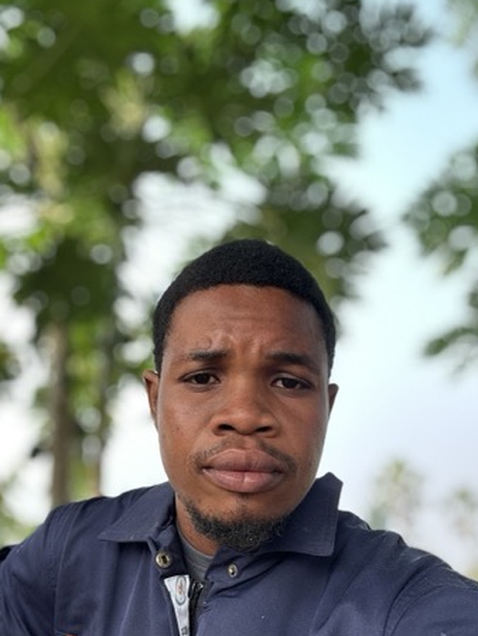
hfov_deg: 35.8
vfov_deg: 46.5
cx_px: 182
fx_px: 736
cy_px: 386
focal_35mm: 40
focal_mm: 2.69
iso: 40
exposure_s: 1/121
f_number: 1.9
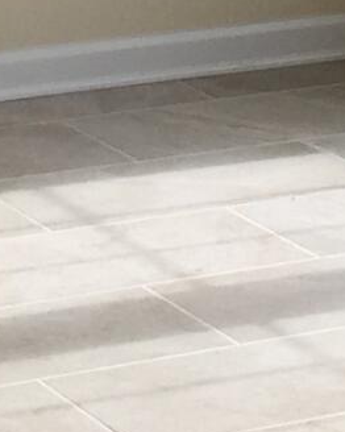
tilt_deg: -4.7
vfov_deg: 7.2
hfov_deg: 6.0
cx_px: 337
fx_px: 3309
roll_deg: -1.9
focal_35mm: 259
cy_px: -470
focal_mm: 4.15
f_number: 2.2
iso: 32
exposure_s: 1/311
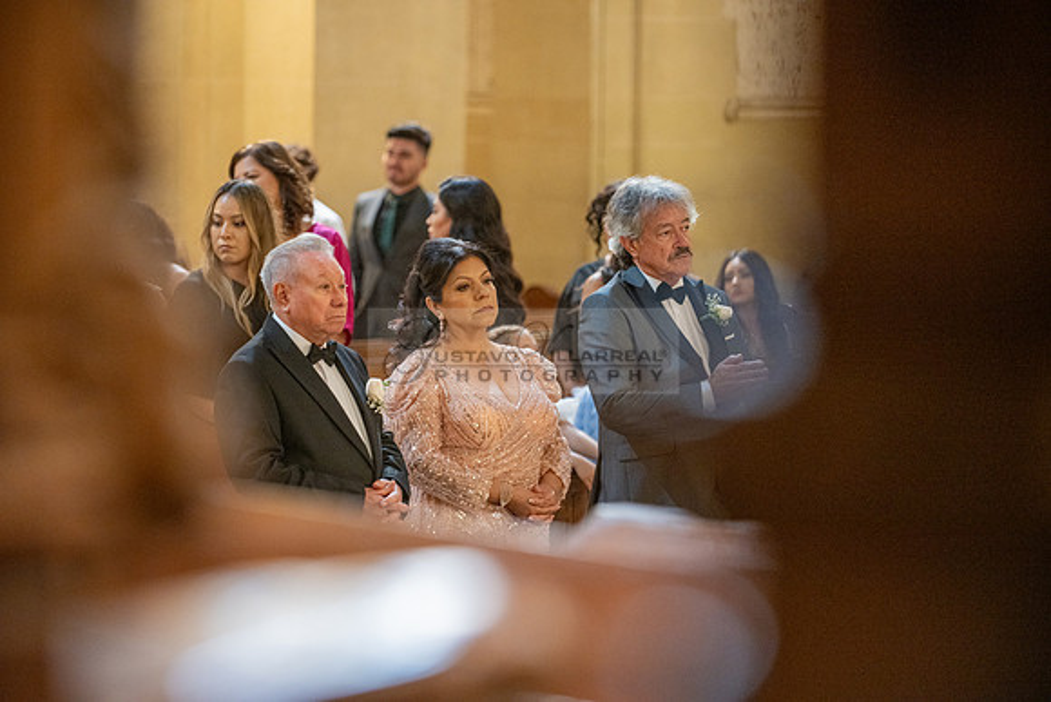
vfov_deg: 10.2
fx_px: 3942
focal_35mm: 135
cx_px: 526
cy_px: 351
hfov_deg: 15.2
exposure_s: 1/100
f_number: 2.8
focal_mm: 135
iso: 1000
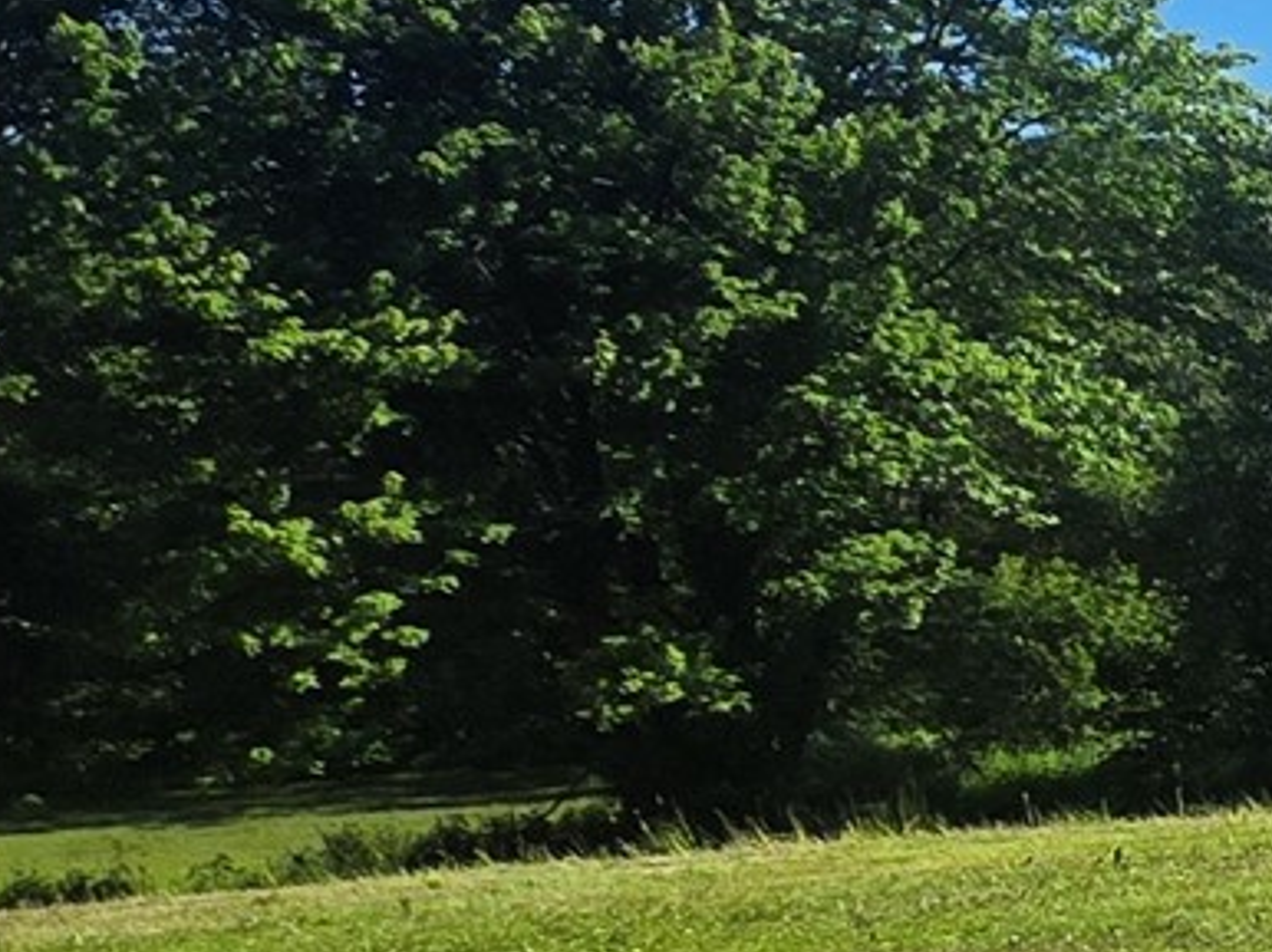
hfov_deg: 16.8
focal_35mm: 69
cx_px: 2801
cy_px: 761
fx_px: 2534
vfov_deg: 21.0
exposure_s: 1/2500
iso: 40
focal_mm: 2.2
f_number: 1.9
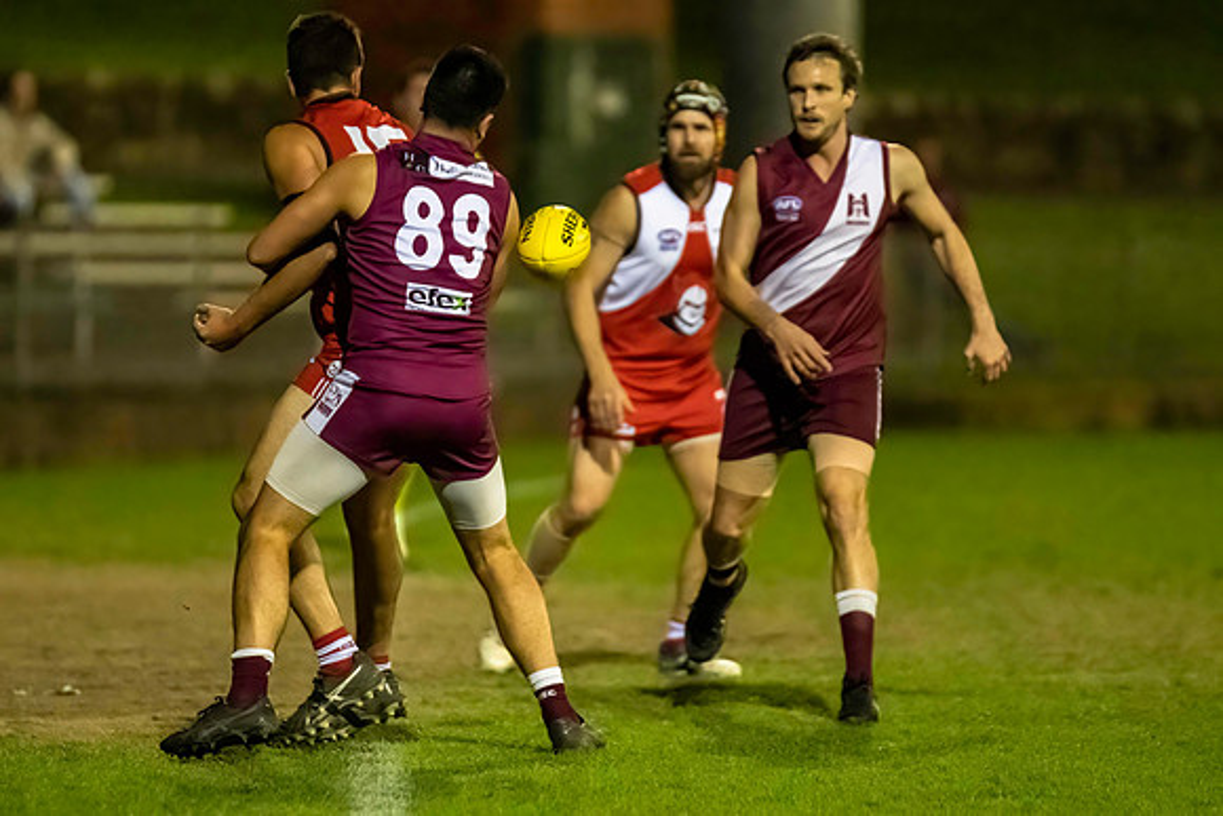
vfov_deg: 2.8
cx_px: 471
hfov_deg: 4.2
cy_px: 494
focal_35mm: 492
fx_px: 16717
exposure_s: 1/1000
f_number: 2.8
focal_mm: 300
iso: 10000
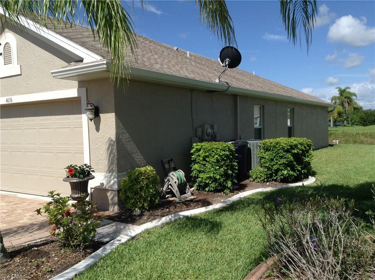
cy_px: 140
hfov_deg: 55.4
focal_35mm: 33
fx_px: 357
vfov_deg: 42.8
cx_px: 188
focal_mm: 3.3
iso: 25
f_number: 2.4
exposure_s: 1/1287
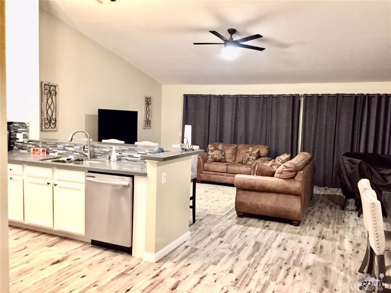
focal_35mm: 29
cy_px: 146
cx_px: 196
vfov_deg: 48.2
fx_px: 327
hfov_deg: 61.7
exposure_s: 1/15
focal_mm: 4.15
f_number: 2.2
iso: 500
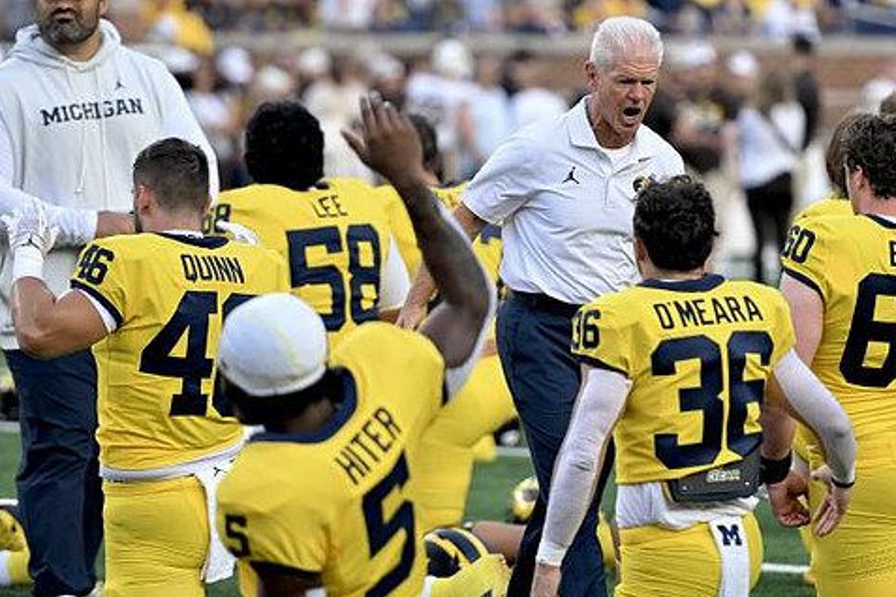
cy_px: 243
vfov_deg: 3.8
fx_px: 9084
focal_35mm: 365
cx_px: 526
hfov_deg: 5.6
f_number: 2.8
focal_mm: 200
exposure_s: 1/800
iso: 500
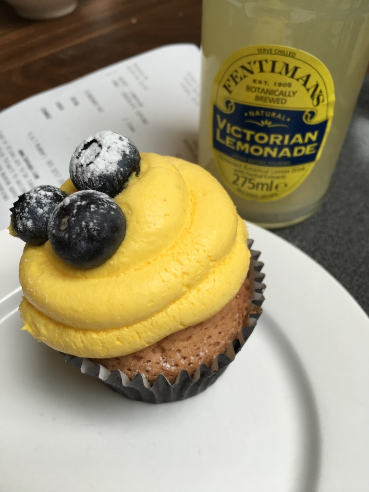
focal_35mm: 29
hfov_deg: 48.2
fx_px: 412
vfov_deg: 61.7
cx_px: 184
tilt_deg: -49.0
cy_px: 246
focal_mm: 4.15
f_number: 2.2
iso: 32
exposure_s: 1/100
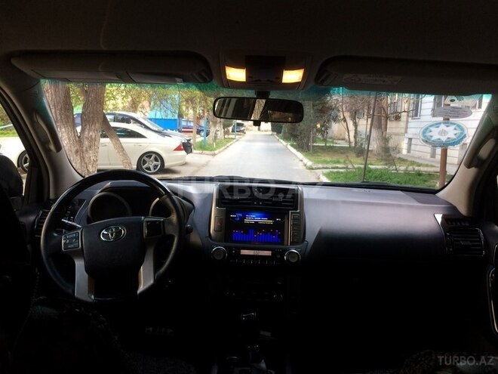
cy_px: 187
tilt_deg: -8.5
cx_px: 249
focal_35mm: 29
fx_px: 417
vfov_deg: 48.2
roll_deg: -2.1
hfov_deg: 61.7
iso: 50
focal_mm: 4.15
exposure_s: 1/33
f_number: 2.2
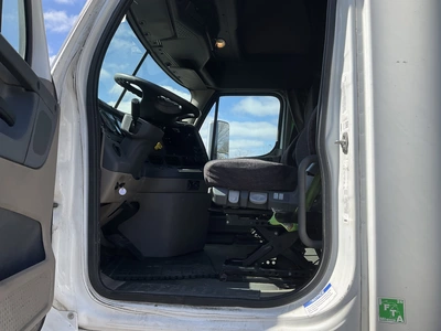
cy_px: 166
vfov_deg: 48.2
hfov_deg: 61.7
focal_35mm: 29
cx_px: 220
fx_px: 369
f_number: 1.8
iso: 25
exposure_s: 1/1195
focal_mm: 3
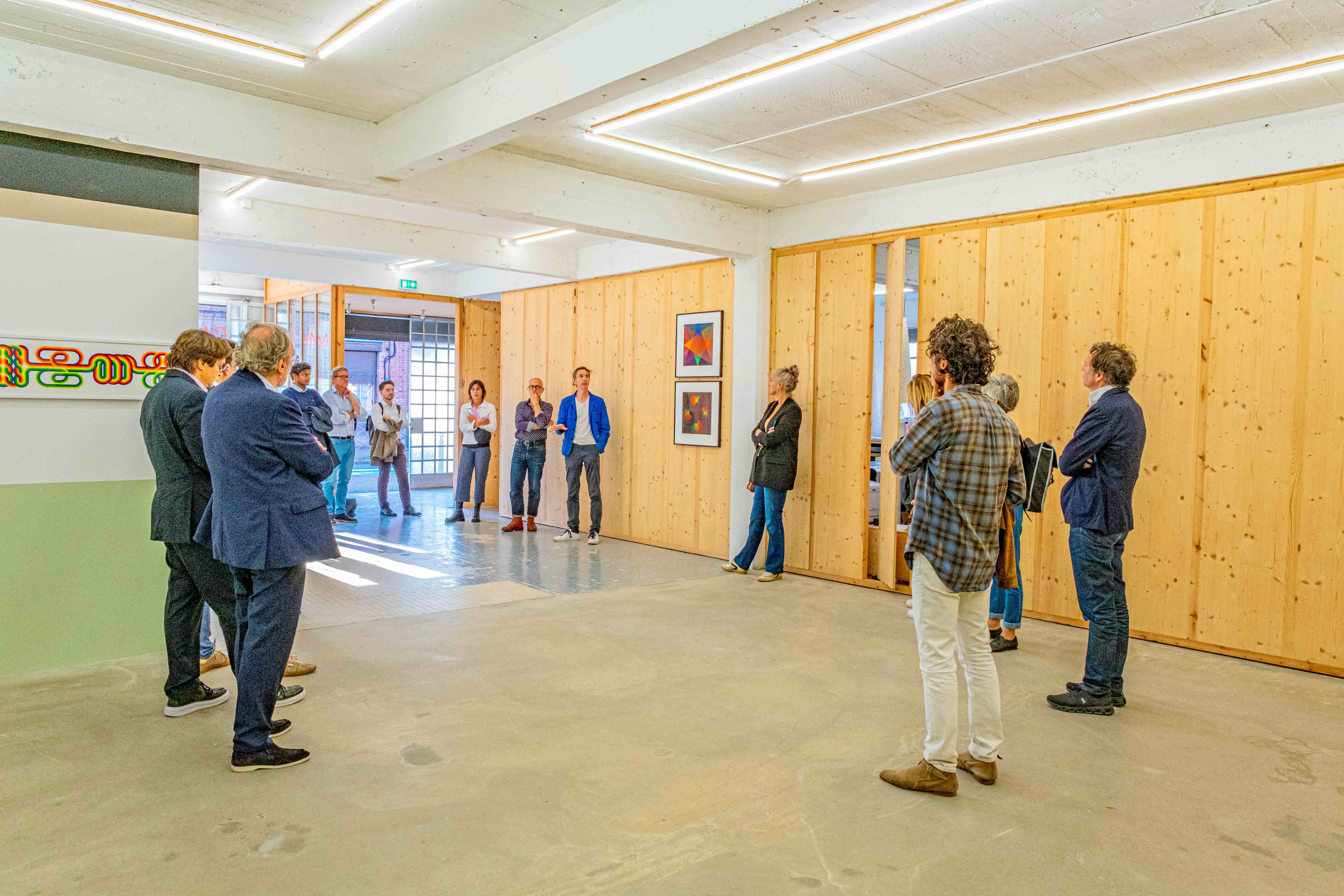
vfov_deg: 53.1
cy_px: 448
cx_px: 672
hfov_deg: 73.7
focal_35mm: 24
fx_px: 896
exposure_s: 1/100
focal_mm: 16
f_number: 9
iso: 1600
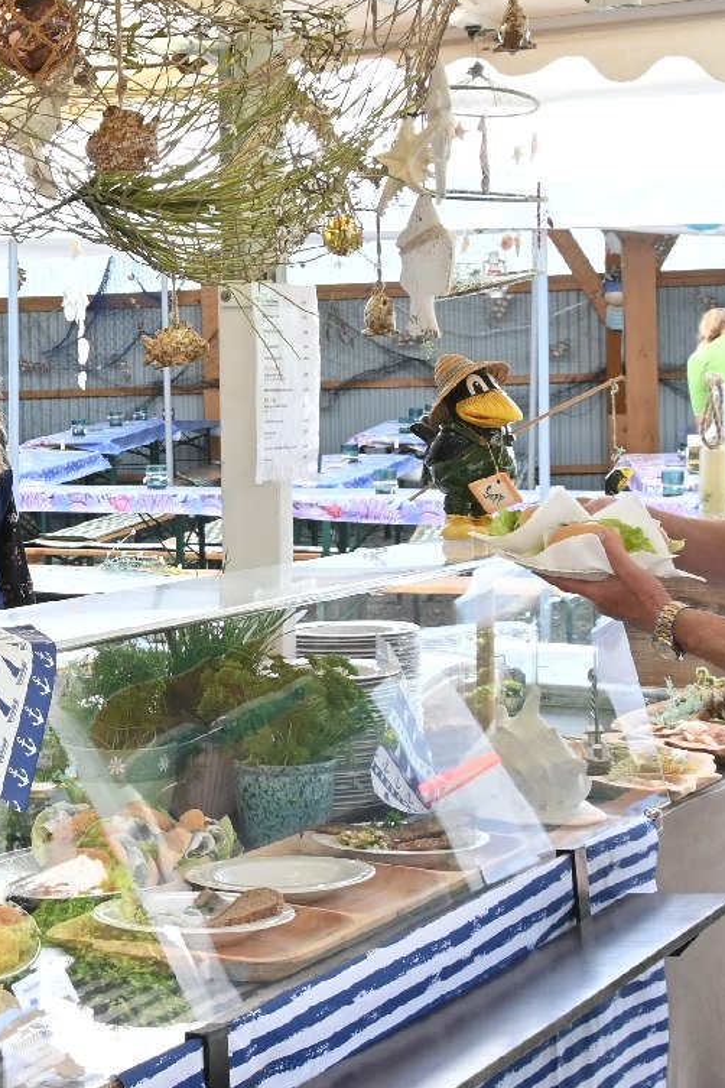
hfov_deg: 16.1
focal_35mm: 80
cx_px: -237
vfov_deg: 25.3
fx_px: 2425
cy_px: 511
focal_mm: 21
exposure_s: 1/100
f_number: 10
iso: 400
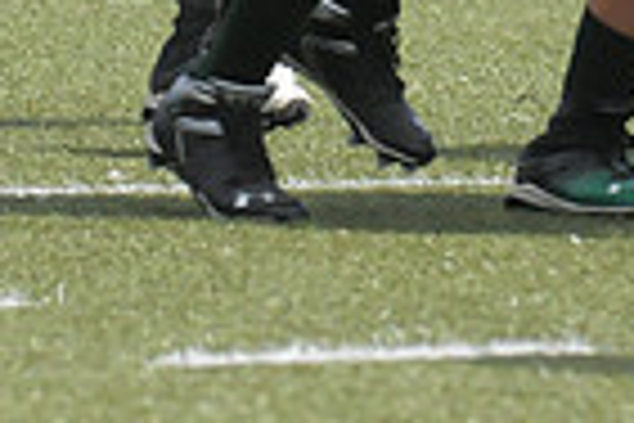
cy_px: -439
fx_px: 23879
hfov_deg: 1.5
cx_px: 405
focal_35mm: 1356
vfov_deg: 1.0
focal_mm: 220
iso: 1600
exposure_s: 1/6400
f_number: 4
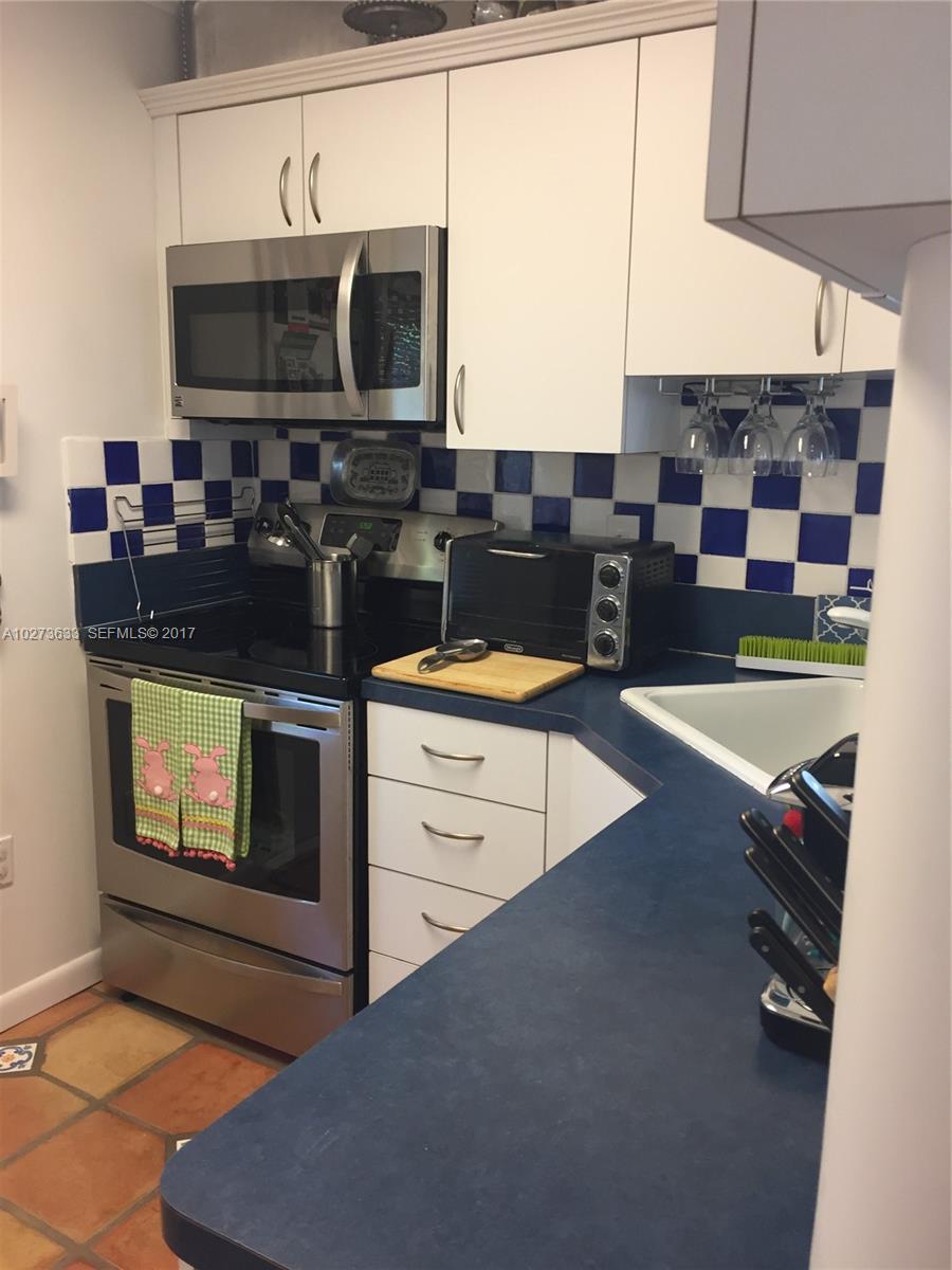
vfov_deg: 61.7
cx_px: 476
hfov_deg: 48.2
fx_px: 1063
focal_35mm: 29
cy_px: 635
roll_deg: -0.3
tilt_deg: -11.9
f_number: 2.2
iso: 64
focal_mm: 4.15
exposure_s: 1/30
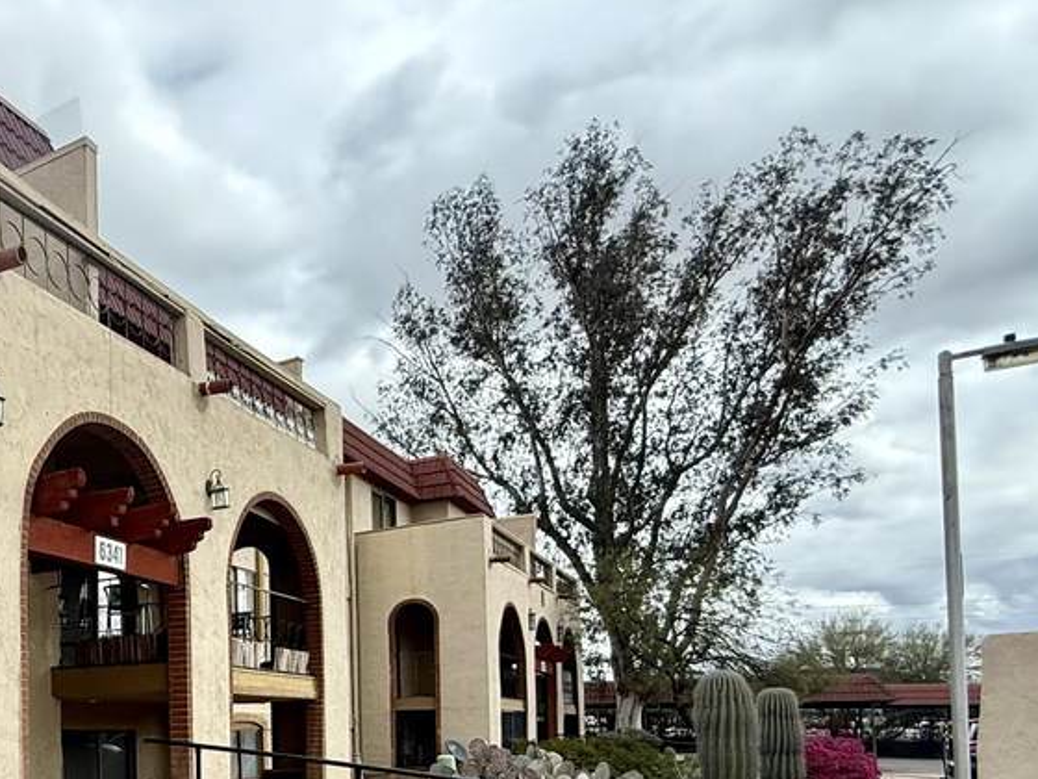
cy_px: 694
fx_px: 960
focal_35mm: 32
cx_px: -39
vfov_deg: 40.9
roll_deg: +0.4
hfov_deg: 46.0
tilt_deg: +3.5
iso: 64
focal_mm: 2.22
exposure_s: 1/1145
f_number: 2.2
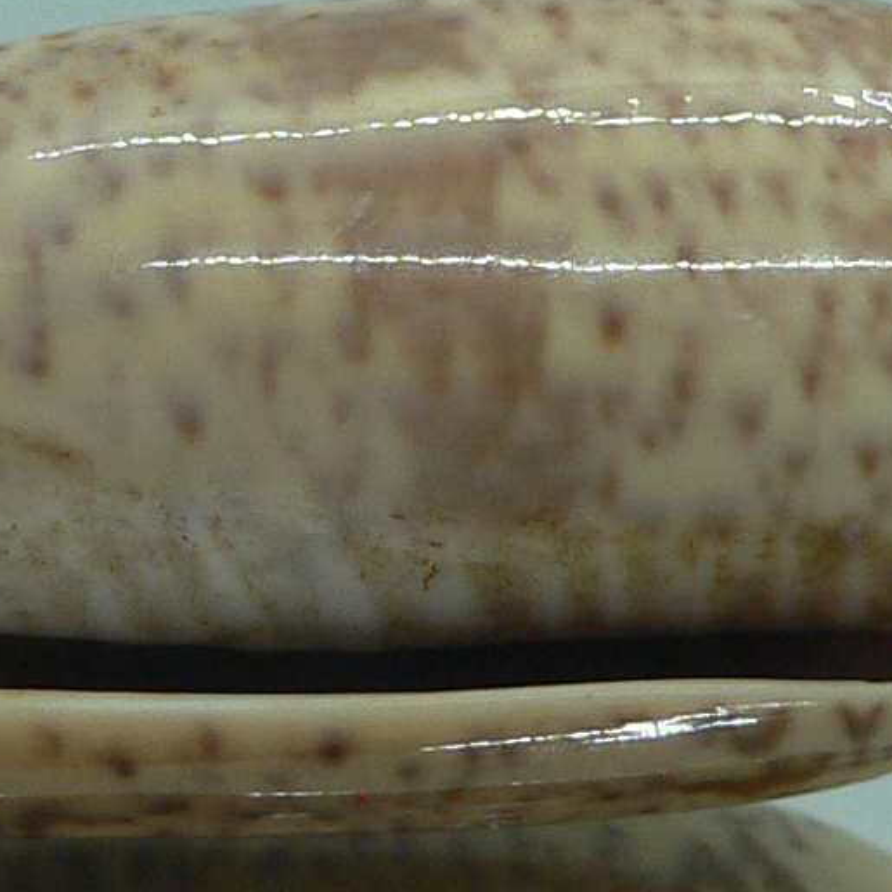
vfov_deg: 14.4
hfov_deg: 14.3
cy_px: 540
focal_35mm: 121
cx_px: 166
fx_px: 3528
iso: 100
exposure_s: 1/60
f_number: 2.8
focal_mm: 4.6
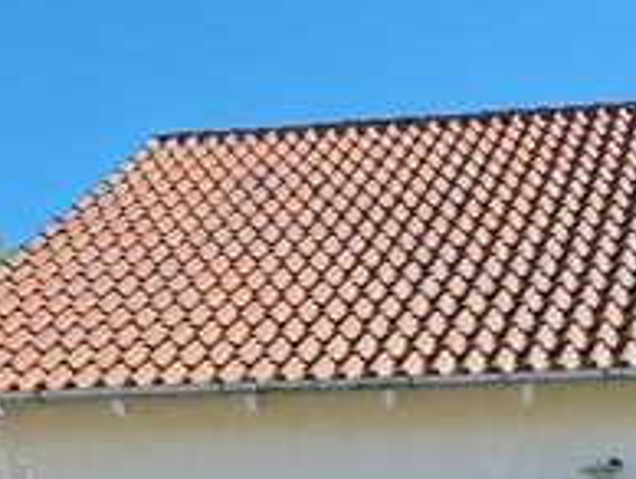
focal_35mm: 71
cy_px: 709
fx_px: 1306
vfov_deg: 18.5
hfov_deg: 26.2
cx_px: 610
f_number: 1.8
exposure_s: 1/824
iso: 50
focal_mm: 5.4
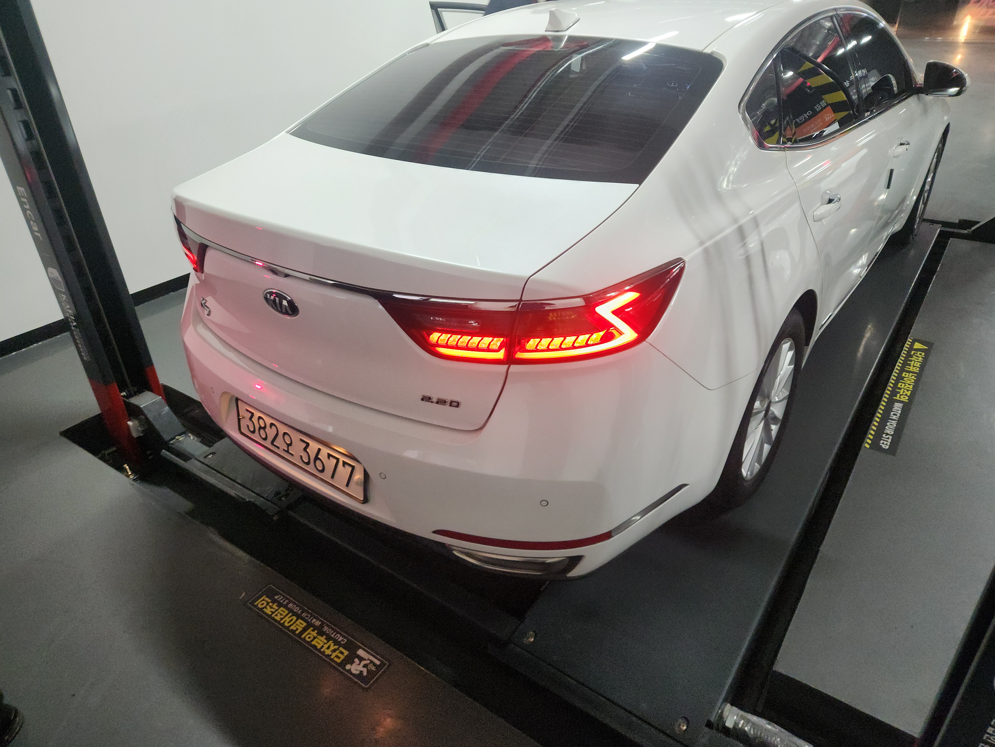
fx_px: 661
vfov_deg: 58.9
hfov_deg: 73.9
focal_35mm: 23
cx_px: 498
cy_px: 374
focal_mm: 5.4
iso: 200
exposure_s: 1/60
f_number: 1.8
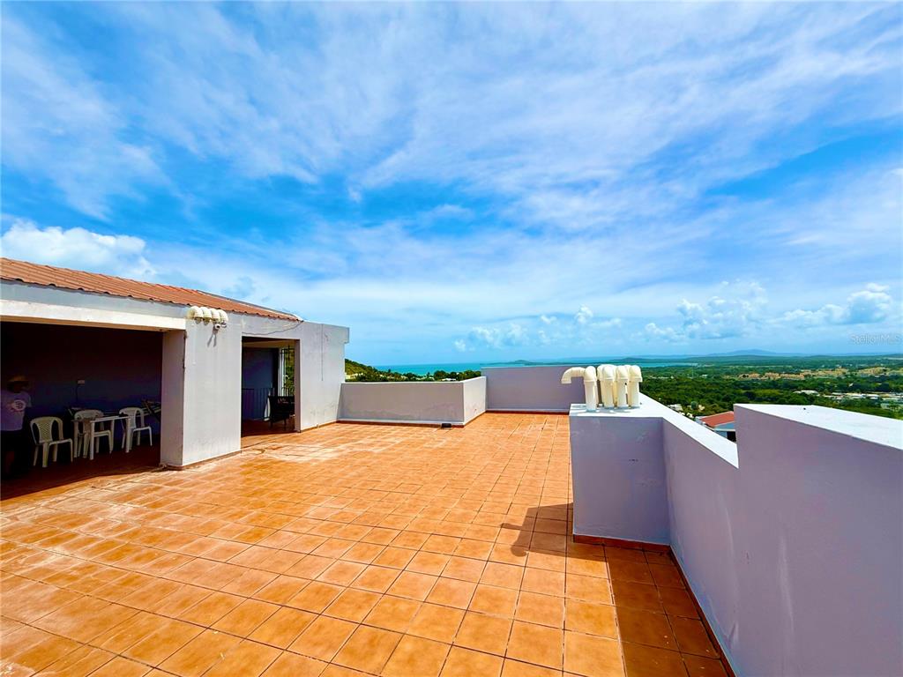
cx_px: 452
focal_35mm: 14
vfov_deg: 85.7
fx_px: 365
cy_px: 338
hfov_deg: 102.1
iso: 50
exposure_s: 1/5155
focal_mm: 2.22
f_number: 2.2
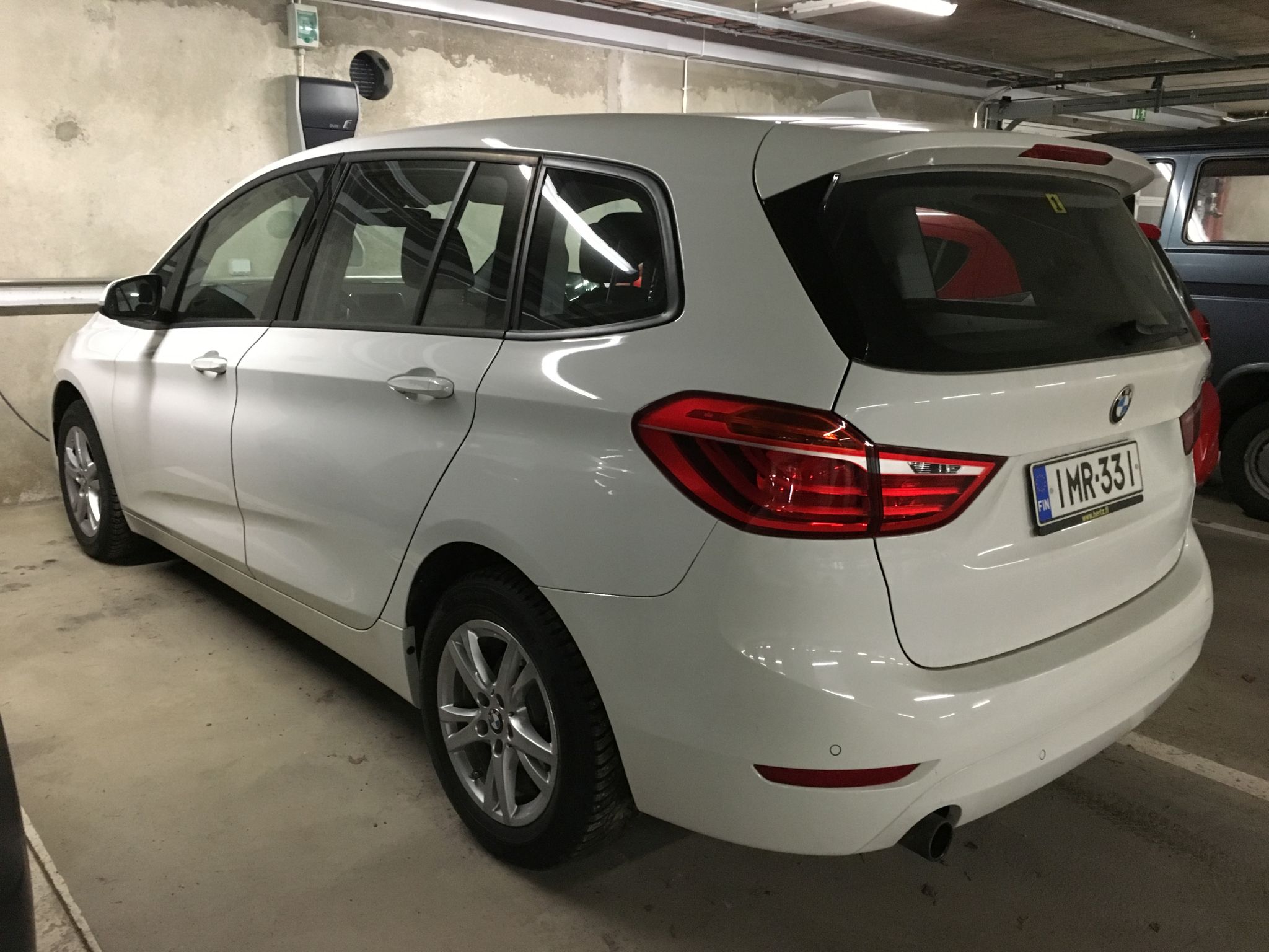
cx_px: 634
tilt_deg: -12.9
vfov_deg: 48.2
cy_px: 476
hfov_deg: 61.7
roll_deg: -1.1
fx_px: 1063
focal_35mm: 29
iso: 250
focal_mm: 4.15
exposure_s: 1/17
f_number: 2.2
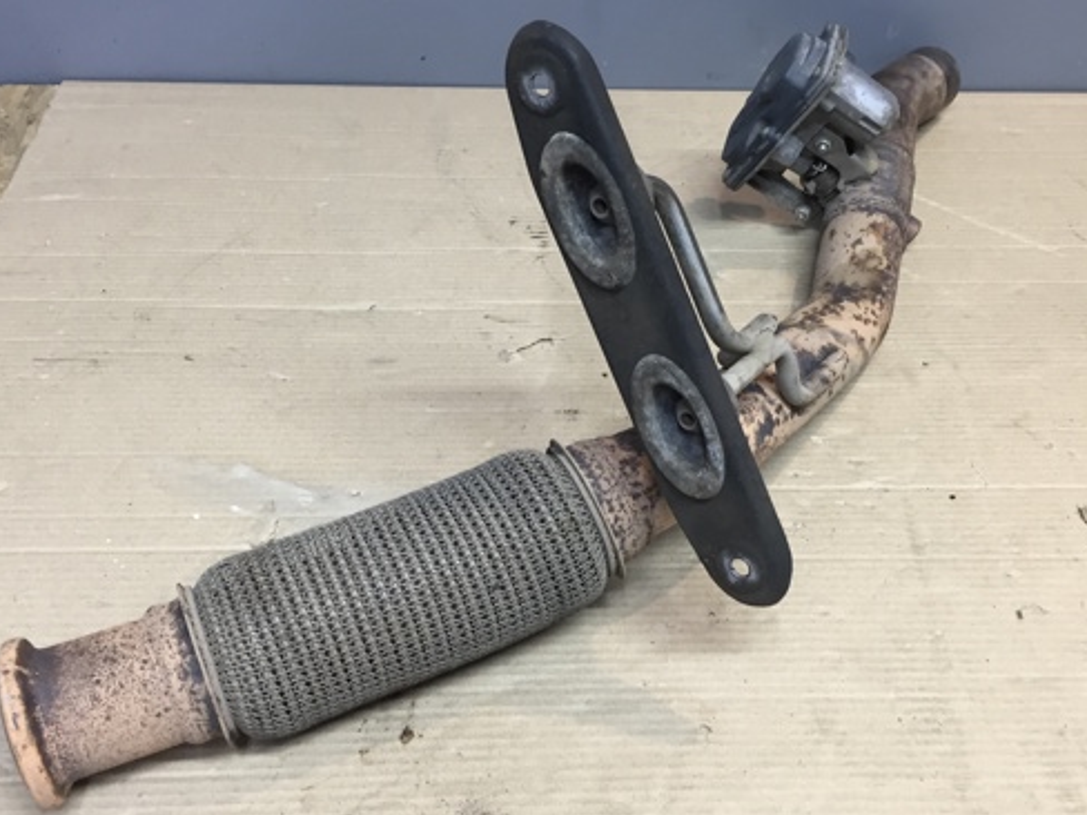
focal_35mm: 38
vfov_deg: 37.7
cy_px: 410
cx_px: 597
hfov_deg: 48.9
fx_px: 1193
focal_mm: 4.15
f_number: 2.2
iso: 80
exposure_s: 1/33
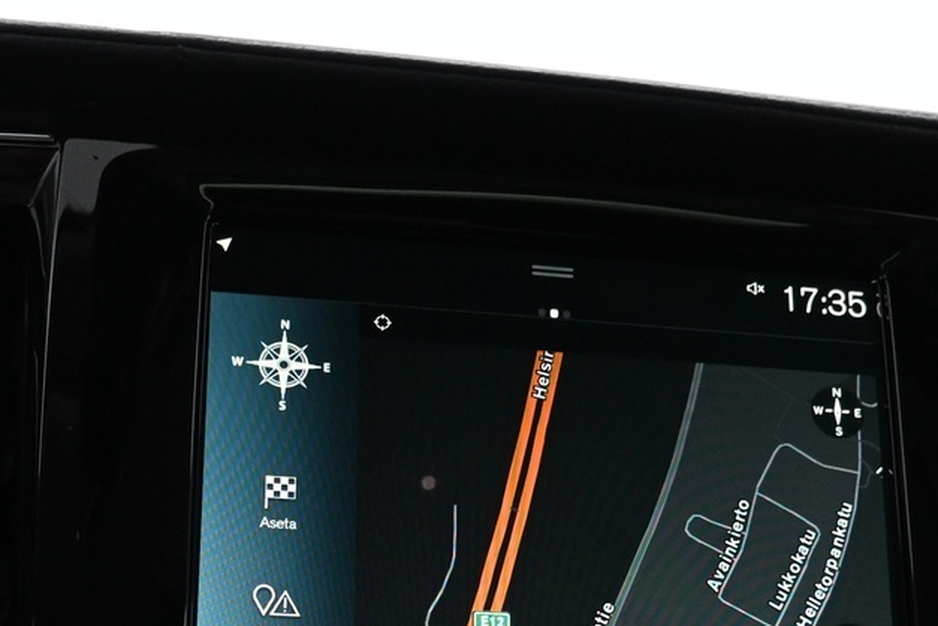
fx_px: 1615
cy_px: 698
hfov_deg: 32.4
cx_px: 491
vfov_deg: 20.8
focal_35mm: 62
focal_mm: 16
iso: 2000
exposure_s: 1/30
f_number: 4
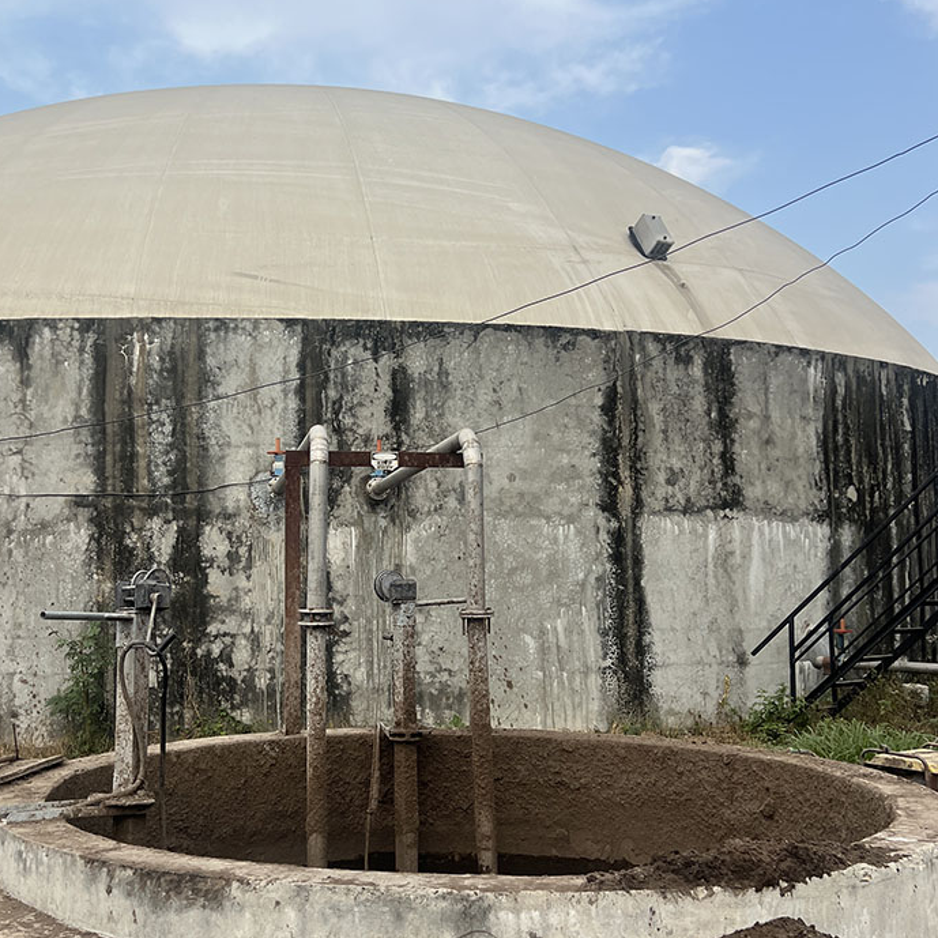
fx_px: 1226
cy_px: 451
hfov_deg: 41.6
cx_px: 365
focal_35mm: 40
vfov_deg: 41.9
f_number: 1.5
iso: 50
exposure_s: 1/2299
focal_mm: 5.7
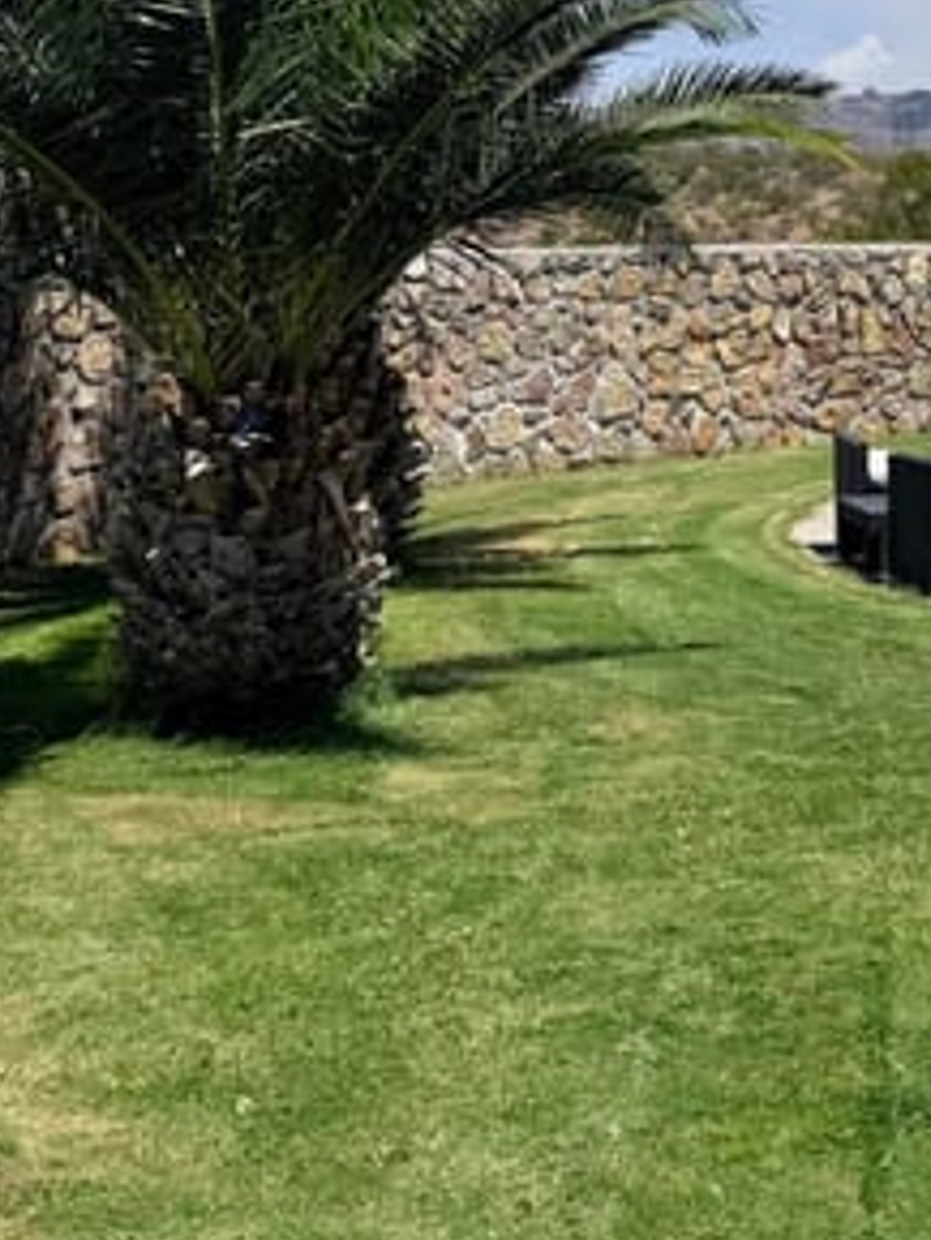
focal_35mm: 62
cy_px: -82
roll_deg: -0.7
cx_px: 965
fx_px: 2222
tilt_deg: +8.8
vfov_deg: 28.6
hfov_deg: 22.6
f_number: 1.78
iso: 80
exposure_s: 1/8130
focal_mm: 6.76
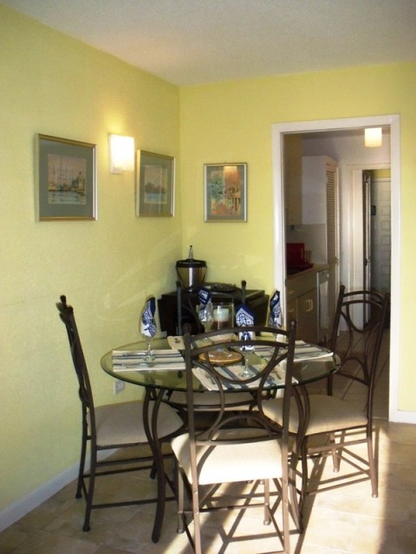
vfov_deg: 49.0
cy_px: 277
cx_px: 208
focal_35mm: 38
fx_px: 609
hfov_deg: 37.7
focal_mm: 6.3
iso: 500
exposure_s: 1/500
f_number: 3.5
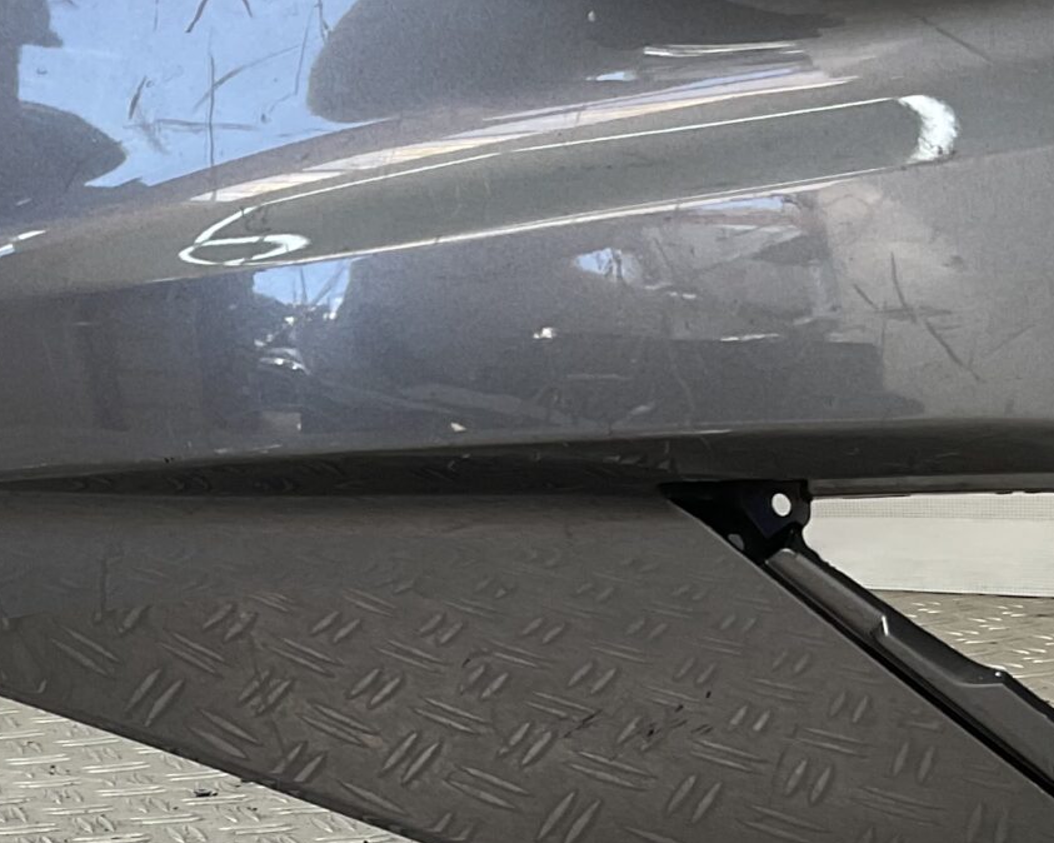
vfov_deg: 17.8
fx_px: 2682
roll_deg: +2.1
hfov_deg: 21.1
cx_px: -118
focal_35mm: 86
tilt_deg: -11.0
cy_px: 618
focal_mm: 3
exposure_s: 1/116
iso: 16
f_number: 1.8
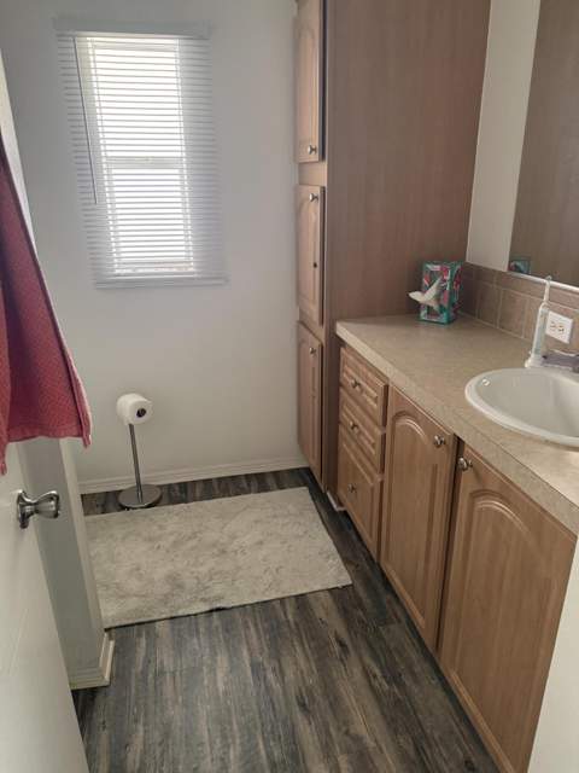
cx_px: 290
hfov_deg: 56.8
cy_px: 386
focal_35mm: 24
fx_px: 535
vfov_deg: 71.6
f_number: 1.78
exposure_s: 1/60
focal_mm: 6.76
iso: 320
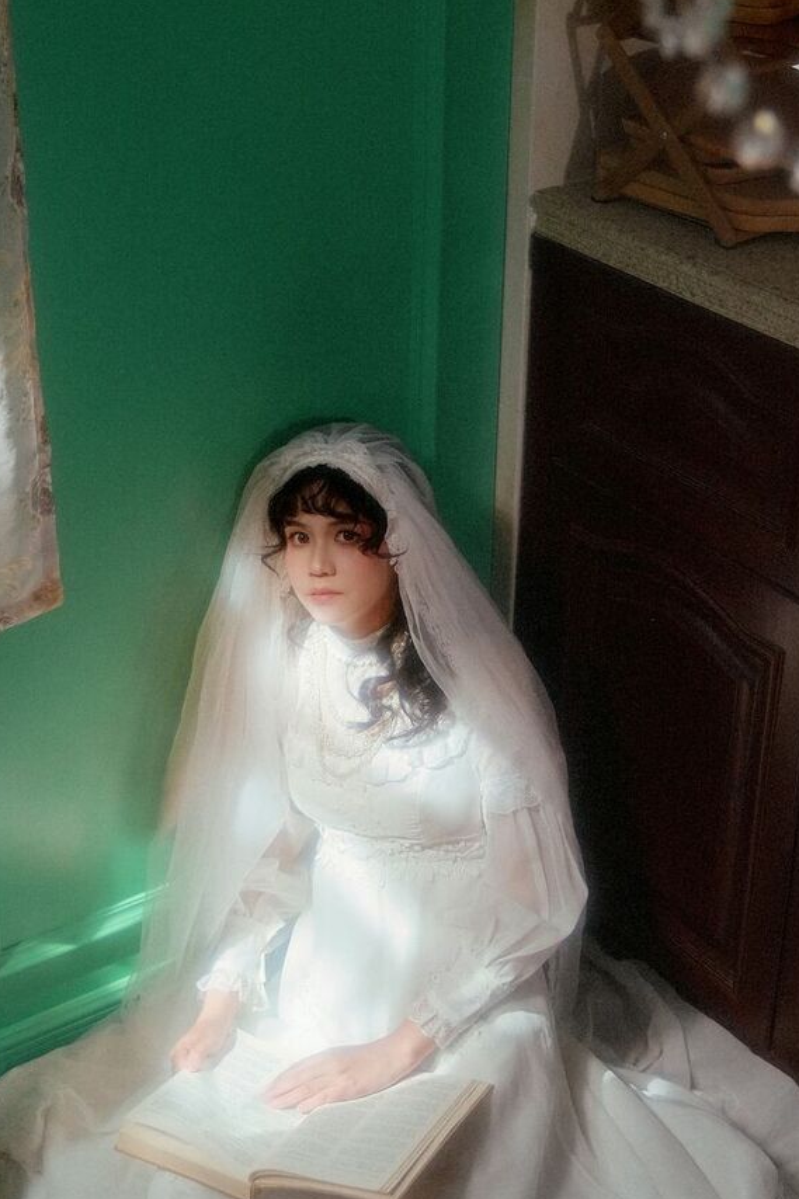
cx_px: 340
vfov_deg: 33.6
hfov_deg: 23.0
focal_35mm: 59
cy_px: 402
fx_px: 1965
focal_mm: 21.3
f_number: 2.8
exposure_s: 1/500
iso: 640
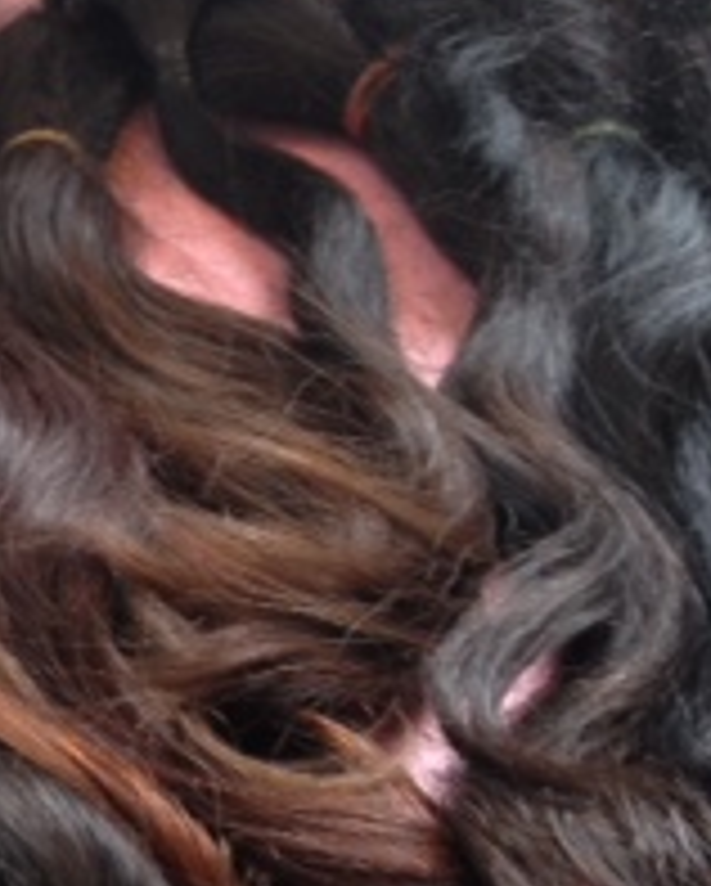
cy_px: 652
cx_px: -364
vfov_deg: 17.2
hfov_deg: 13.1
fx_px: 2915
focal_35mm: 111
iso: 80
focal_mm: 4.28
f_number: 2.4
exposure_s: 1/20
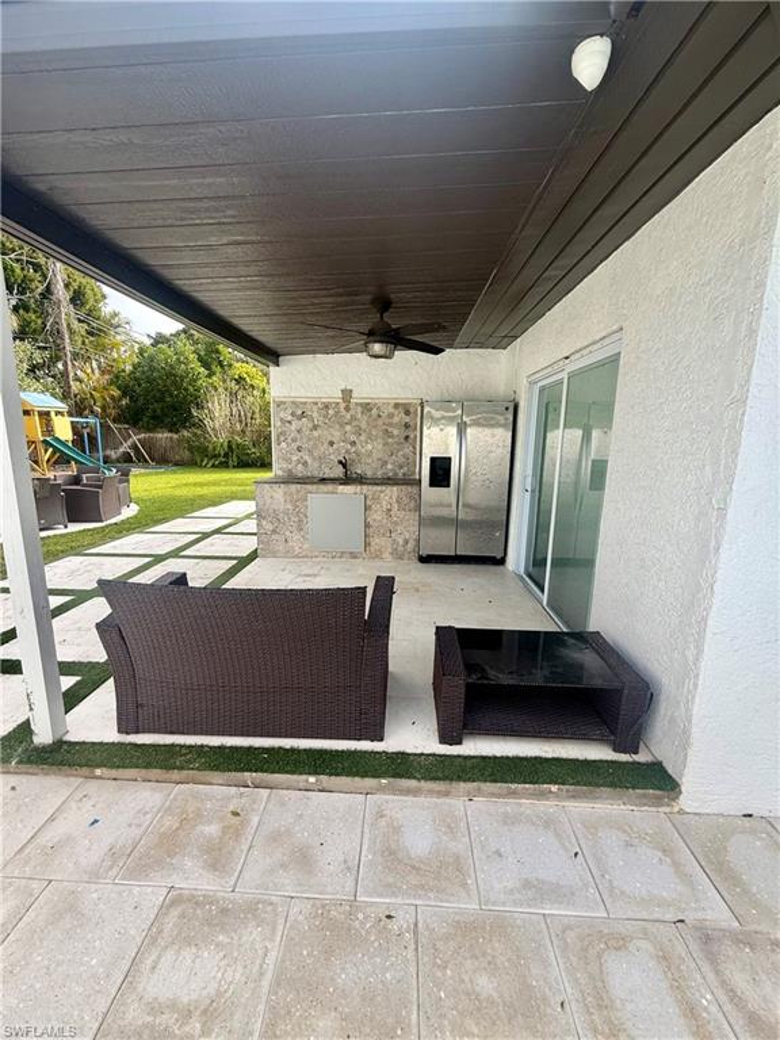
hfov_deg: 85.7
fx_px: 421
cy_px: 520
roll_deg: -2.3
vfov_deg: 102.1
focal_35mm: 14
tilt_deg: -9.7
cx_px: 390
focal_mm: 2.22
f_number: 2.2
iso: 50
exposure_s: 1/430
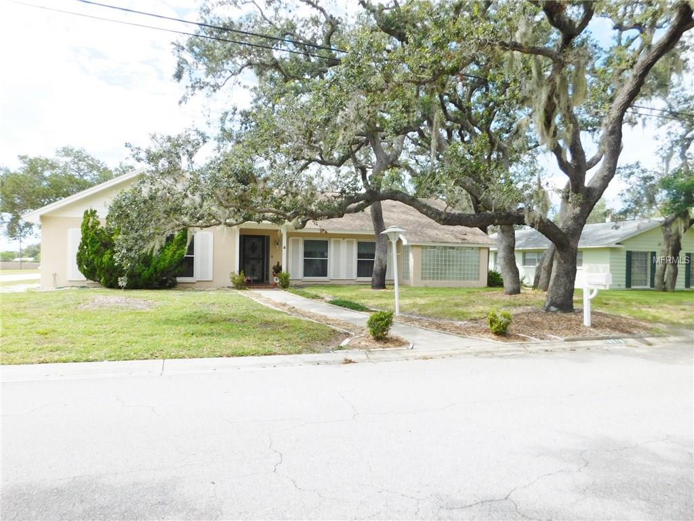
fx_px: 461
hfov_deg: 73.9
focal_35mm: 23
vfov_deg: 58.9
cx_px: 347
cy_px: 260
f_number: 3
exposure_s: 1/1250
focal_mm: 4
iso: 125
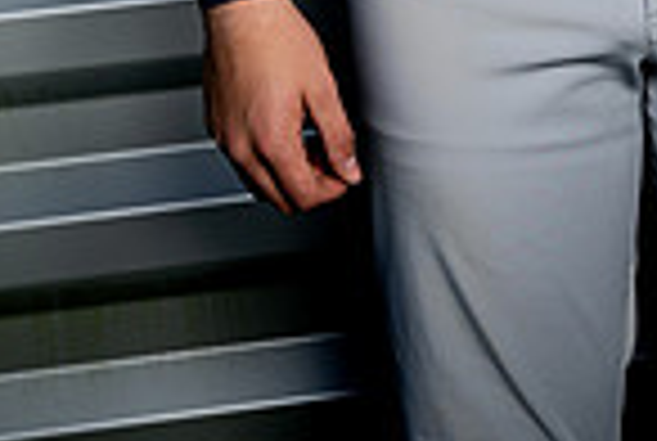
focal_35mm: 126
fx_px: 2304
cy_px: -562
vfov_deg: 9.8
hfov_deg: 16.2
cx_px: 446
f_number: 8
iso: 125
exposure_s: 1/250
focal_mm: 41
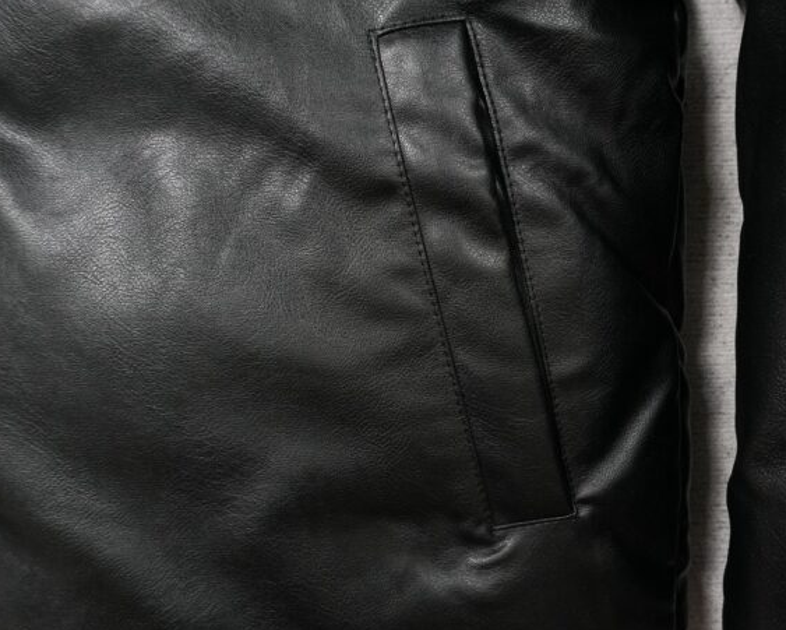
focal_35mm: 28
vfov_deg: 51.6
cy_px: 314
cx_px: 452
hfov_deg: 61.9
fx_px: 652
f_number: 10
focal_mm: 16
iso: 1600
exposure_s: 1/100
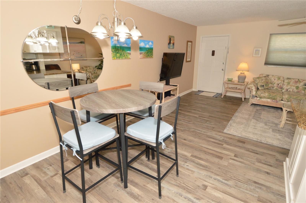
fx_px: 153
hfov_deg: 90.1
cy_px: 102
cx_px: 153
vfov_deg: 67.3
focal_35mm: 18
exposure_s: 1/60
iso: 800
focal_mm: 12
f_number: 8
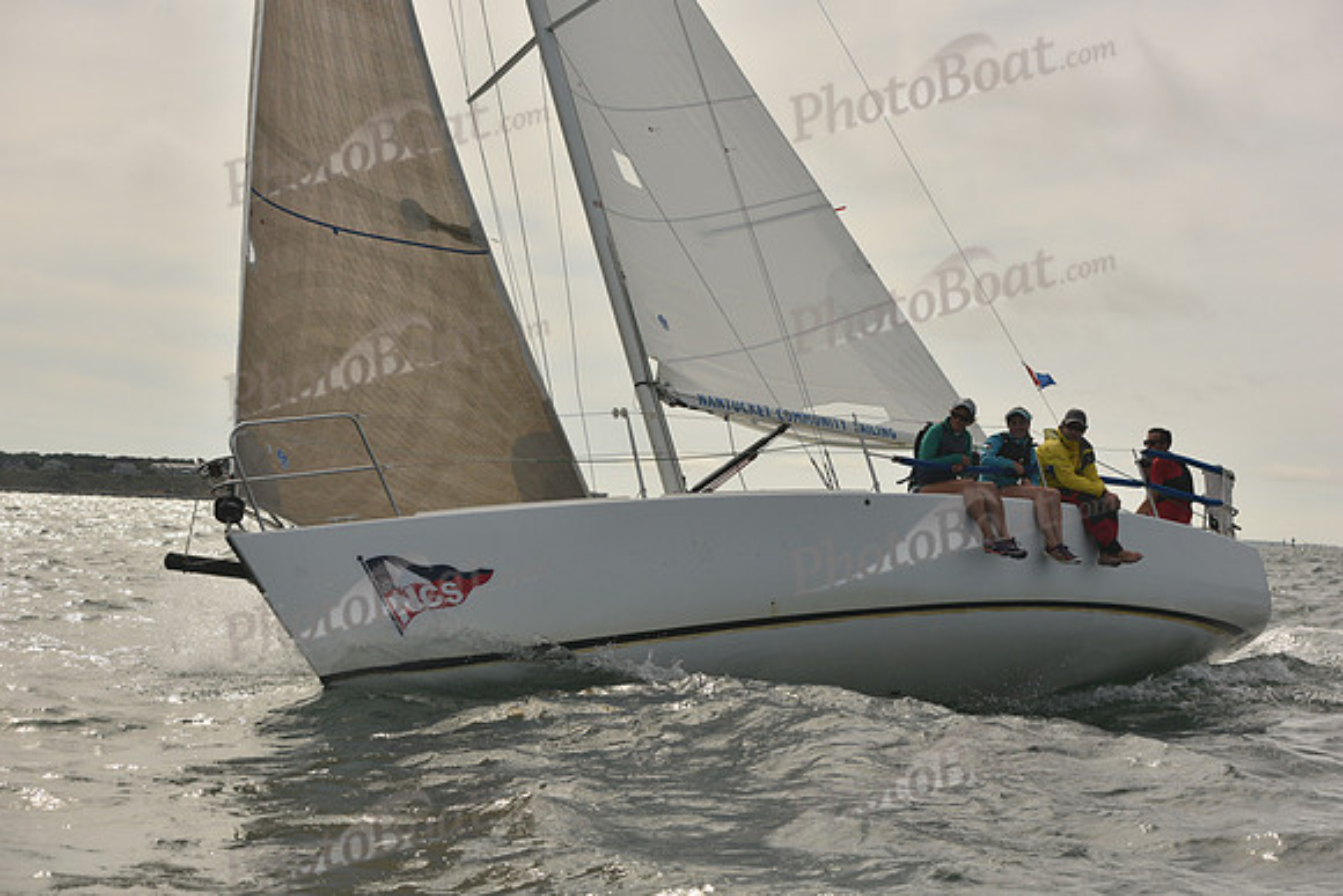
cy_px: 448
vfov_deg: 19.5
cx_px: 672
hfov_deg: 28.8
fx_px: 2612
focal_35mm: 70
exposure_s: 1/1000
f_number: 8
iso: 320
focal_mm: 70
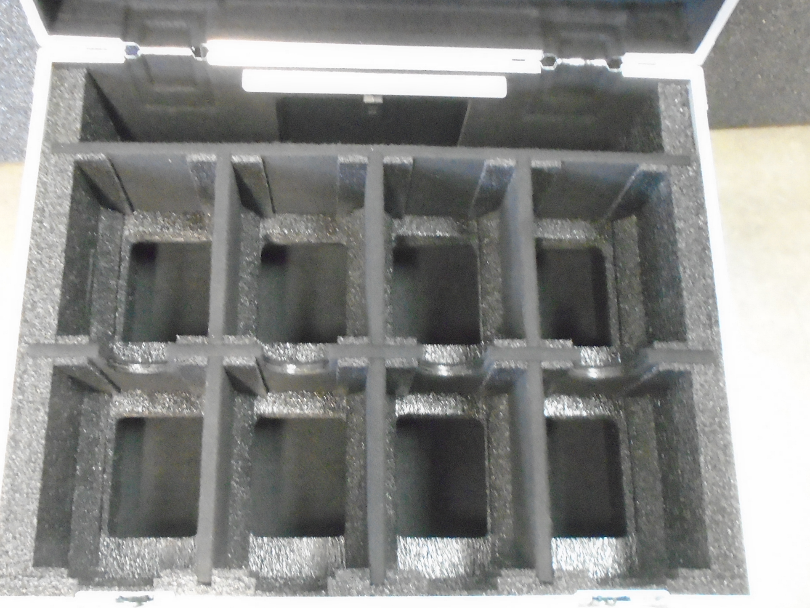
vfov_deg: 40.6
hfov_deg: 52.6
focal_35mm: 35
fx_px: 819
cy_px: 355
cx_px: 375
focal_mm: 4.6
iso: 1000
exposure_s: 1/4
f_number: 3.2
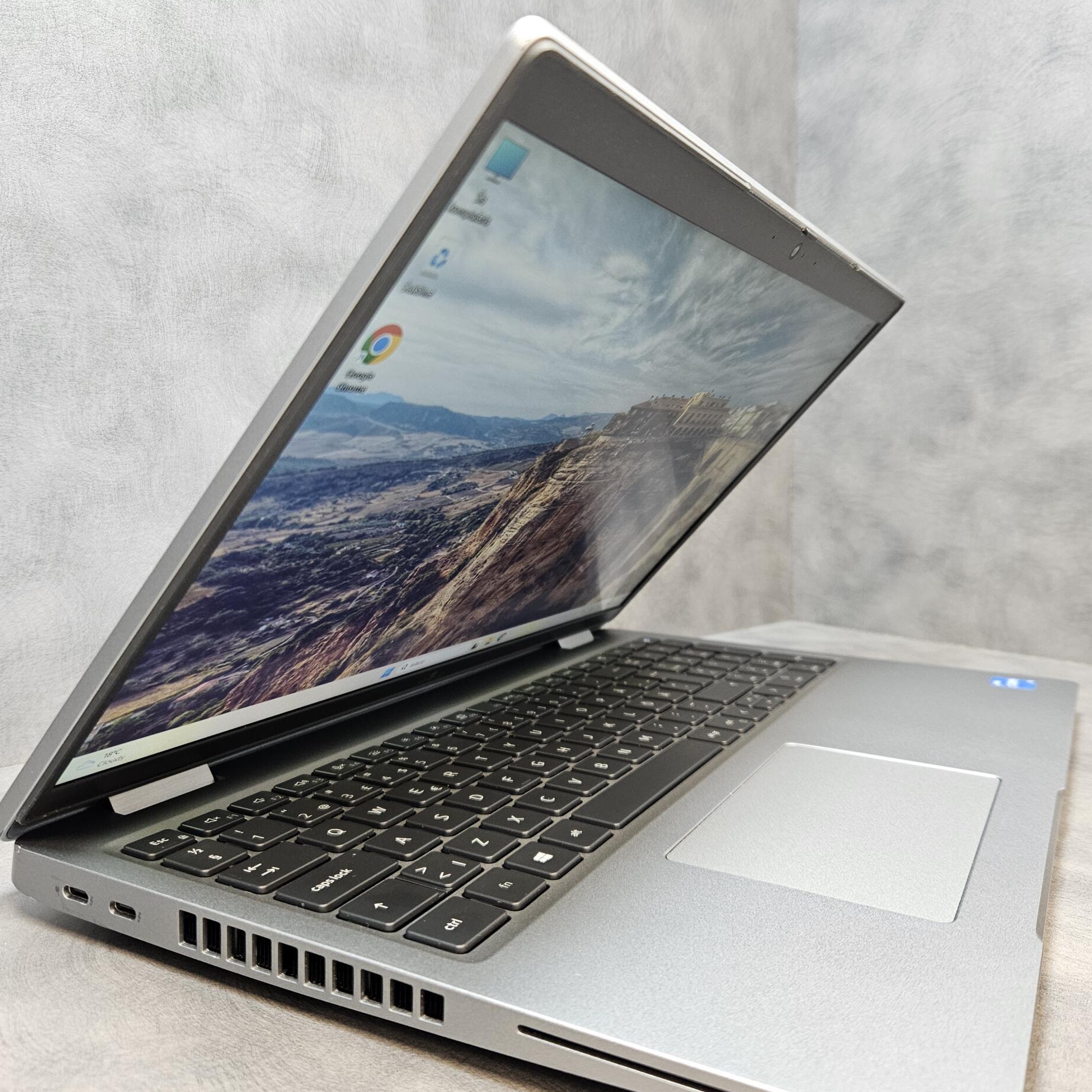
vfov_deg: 57.3
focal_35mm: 28
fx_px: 999
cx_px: 547
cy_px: 541
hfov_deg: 57.3
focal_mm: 5.4
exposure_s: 1/100
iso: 400
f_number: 1.8
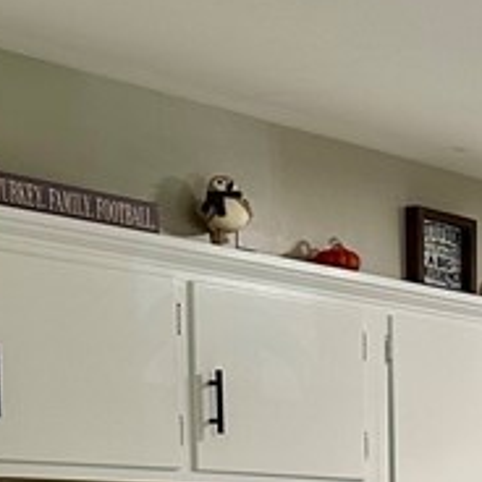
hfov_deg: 13.4
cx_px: 841
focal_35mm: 118
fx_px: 1859
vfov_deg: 13.7
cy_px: 760
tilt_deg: -6.3
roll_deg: -0.9
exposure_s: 1/60
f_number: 1.78
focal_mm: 6.86
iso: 125
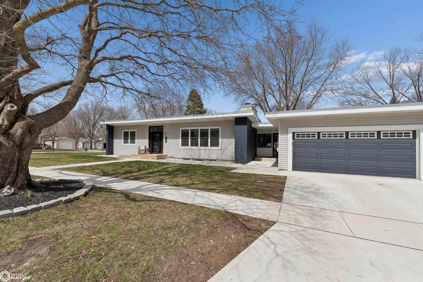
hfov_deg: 100.4
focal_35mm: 15
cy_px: 141
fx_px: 176
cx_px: 212
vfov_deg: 77.3
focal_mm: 10
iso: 125
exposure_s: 1/640
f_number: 8
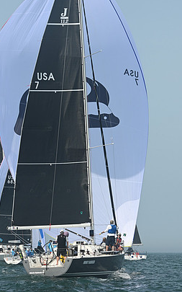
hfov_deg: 9.0
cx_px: 82
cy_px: 136
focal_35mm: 146
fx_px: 1159
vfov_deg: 14.3
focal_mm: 100
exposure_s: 1/1250
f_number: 8
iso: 320
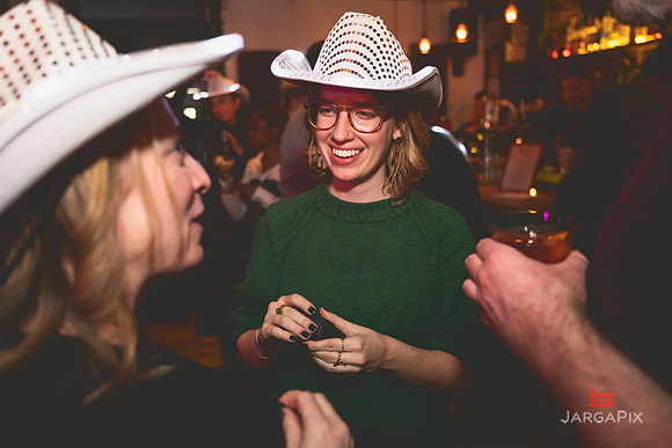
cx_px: 336
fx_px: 590
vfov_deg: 41.6
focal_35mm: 32
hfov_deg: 59.3
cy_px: 224
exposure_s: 1/125
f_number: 2.8
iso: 3200
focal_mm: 30
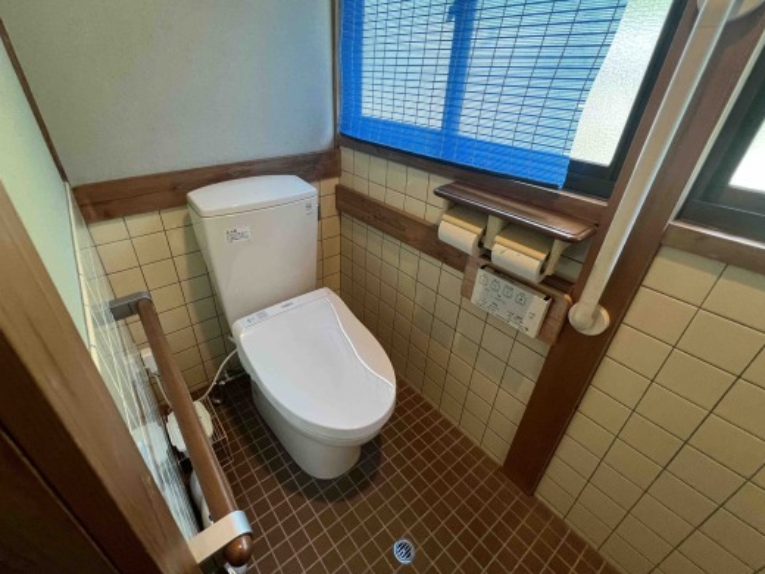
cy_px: 274
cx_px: 357
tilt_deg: -33.7
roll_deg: -0.3
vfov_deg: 81.7
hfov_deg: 98.0
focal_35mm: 15
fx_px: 331
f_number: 1.8
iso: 320
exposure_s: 1/60
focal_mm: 1.57
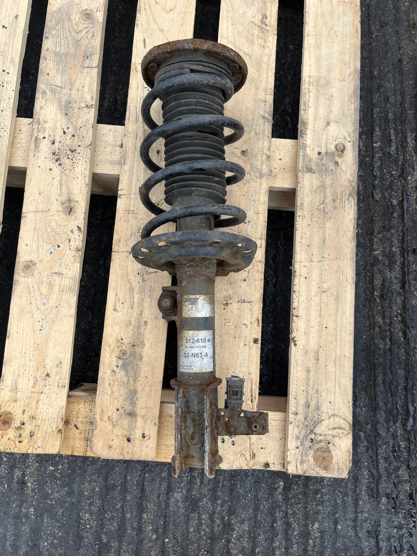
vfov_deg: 67.3
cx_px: 208
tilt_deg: -78.9
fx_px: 418
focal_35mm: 26
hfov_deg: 53.1
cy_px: 278
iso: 50
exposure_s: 1/858
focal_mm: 5.1
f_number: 1.6
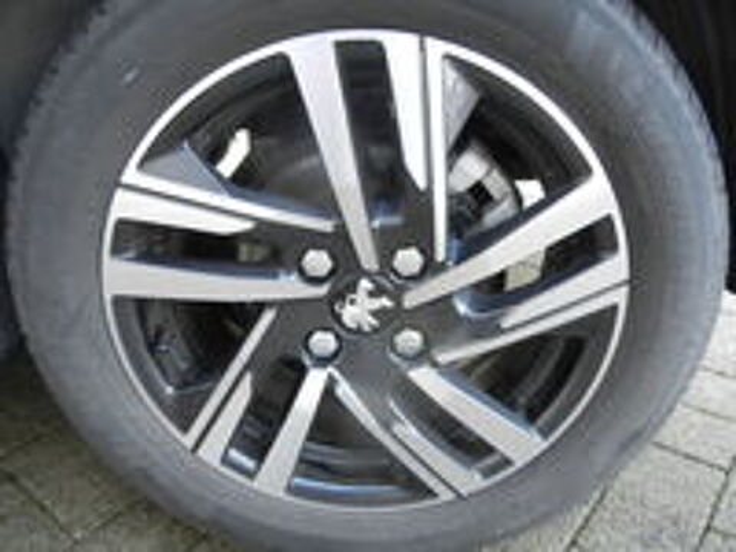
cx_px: 368
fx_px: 638
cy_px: 276
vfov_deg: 46.8
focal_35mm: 30
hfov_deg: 60.0
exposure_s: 1/62.7
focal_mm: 5.4
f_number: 3.5
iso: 640
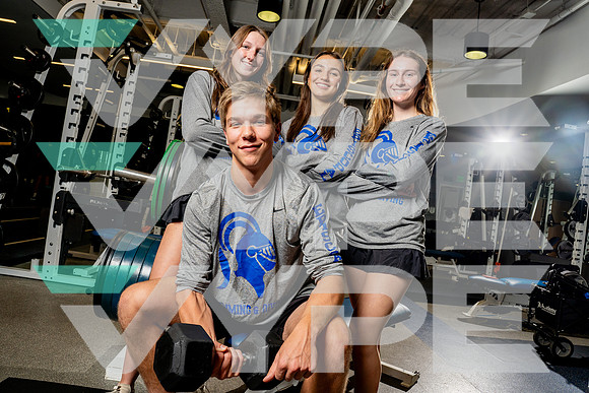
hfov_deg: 73.7
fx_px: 393
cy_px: 196
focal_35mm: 24
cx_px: 294
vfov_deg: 53.2
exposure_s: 1/250
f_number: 8
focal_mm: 24
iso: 320
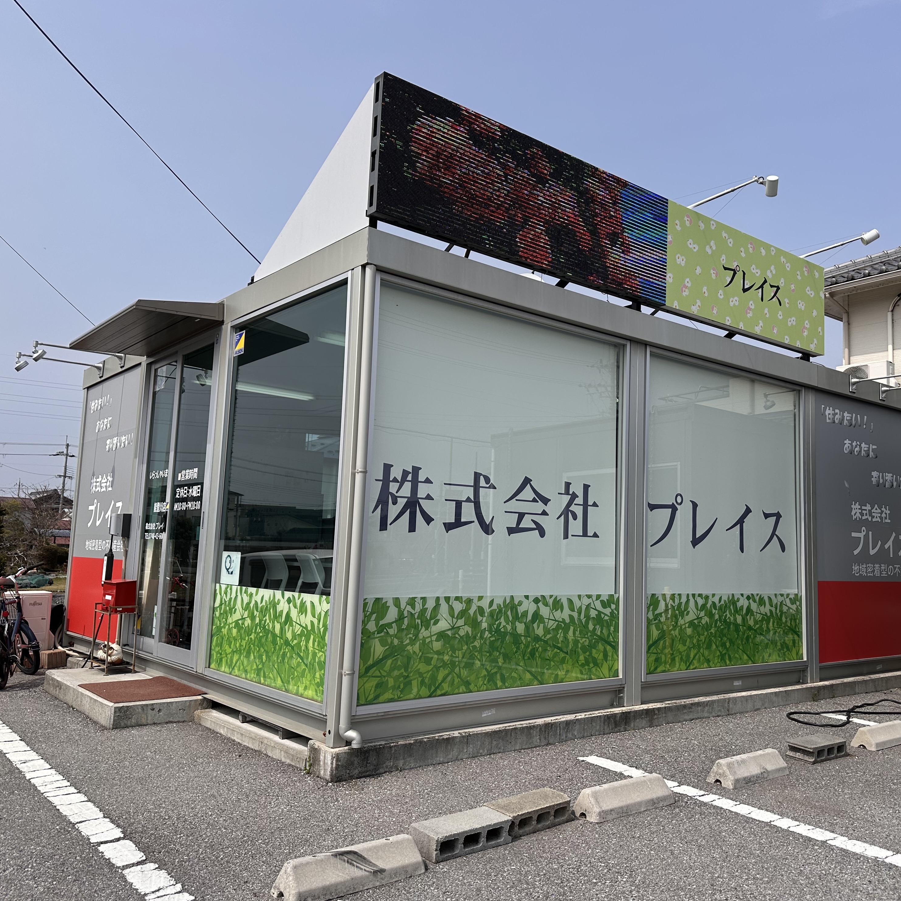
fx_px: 854
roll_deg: -2.0
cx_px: 561
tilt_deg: +7.8
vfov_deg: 55.6
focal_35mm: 29
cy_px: 441
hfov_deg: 55.0
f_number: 1.78
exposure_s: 1/5525
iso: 80
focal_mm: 6.86
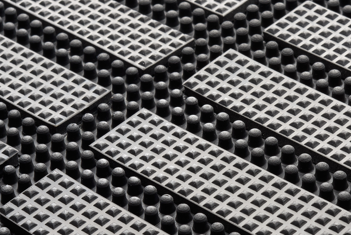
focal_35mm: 131
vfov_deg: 10.5
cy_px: 143
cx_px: 259
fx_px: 1278
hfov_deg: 15.6
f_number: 16
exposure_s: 1/60
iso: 200
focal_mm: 50
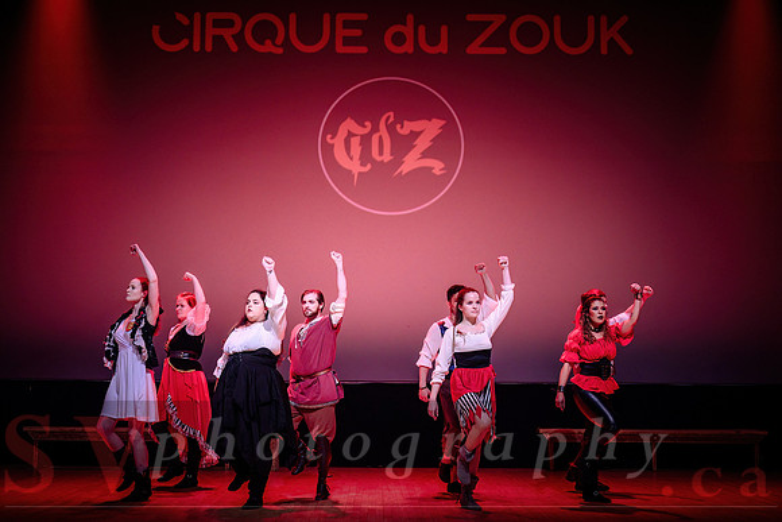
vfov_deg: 27.1
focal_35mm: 50
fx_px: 1082
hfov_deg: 39.7
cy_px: 277
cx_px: 377
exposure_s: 1/200
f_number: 2.8
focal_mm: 44
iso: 1600
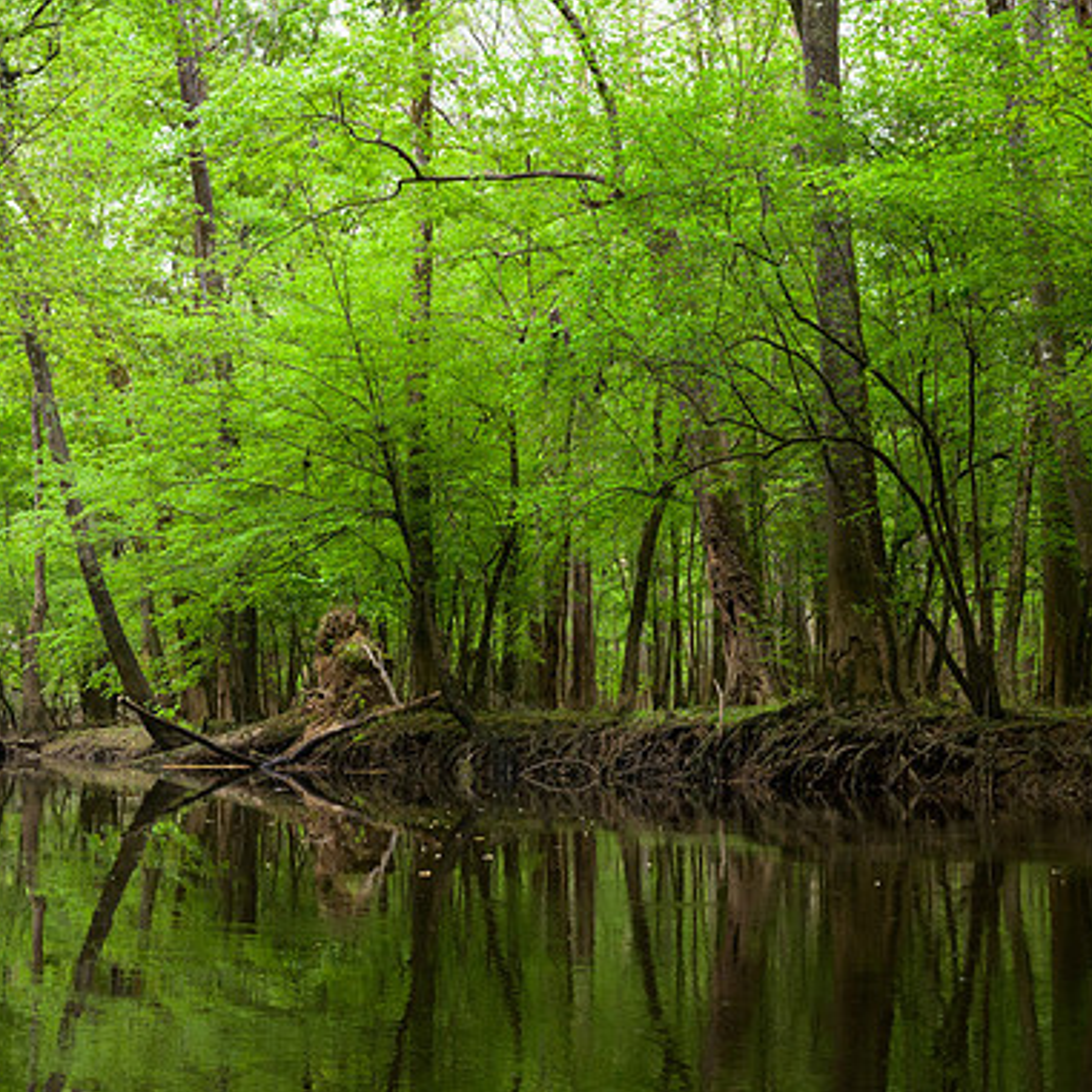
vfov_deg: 26.1
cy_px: 547
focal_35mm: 66
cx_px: 307
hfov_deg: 25.9
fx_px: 2356
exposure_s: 1/320
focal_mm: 51
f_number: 9
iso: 1600
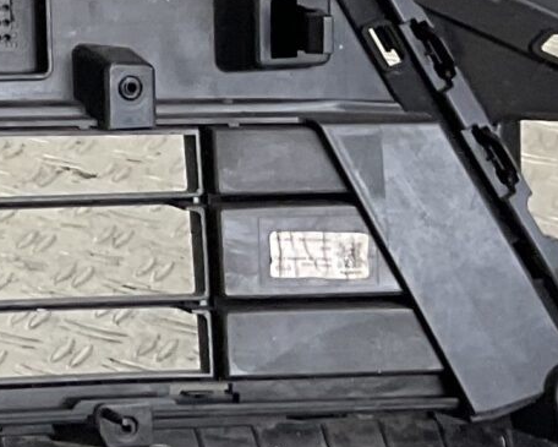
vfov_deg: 9.6
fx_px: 2626
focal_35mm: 159
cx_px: -839
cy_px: -105
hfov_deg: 10.3
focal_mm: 3
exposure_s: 1/120
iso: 25
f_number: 1.8
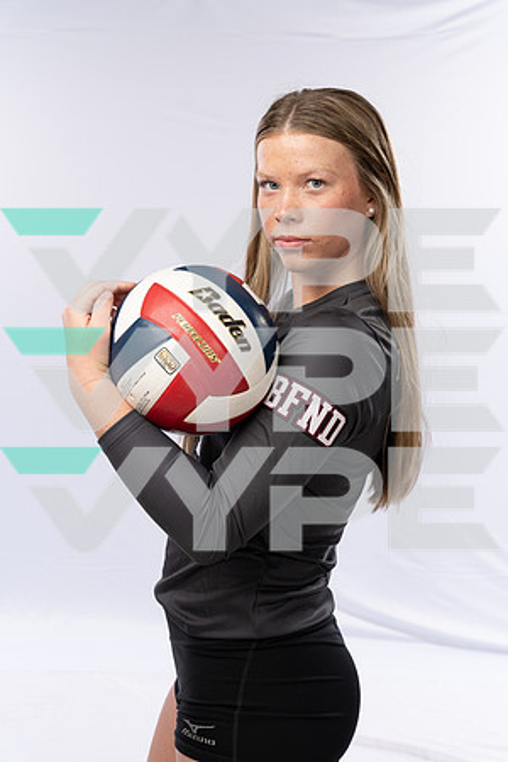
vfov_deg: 40.3
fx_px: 1037
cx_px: 254
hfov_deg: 27.5
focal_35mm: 49
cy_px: 381
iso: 160
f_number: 6.3
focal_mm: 49
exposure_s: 1/250
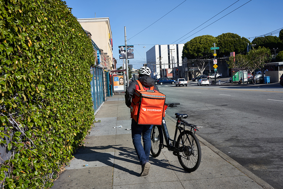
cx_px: 142
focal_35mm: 35
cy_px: 94
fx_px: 275
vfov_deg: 37.9
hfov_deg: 54.4
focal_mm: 35
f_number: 8
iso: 100
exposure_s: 1/320
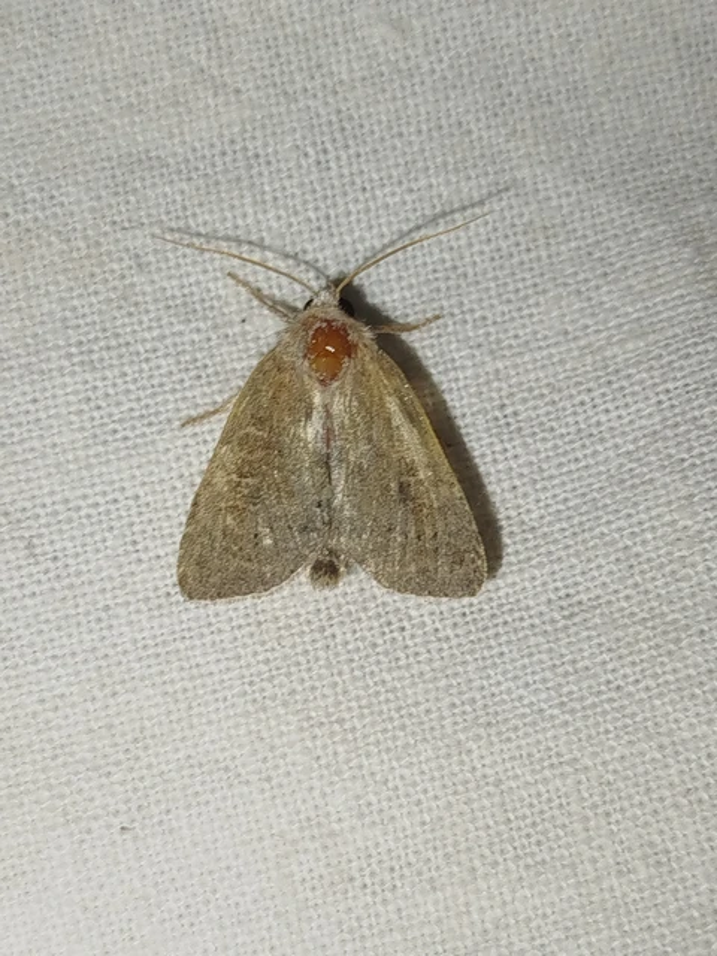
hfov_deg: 21.3
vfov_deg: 28.2
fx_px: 1906
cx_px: 358
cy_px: 478
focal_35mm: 69
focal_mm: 5.31
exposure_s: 1/50
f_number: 1.7
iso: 50
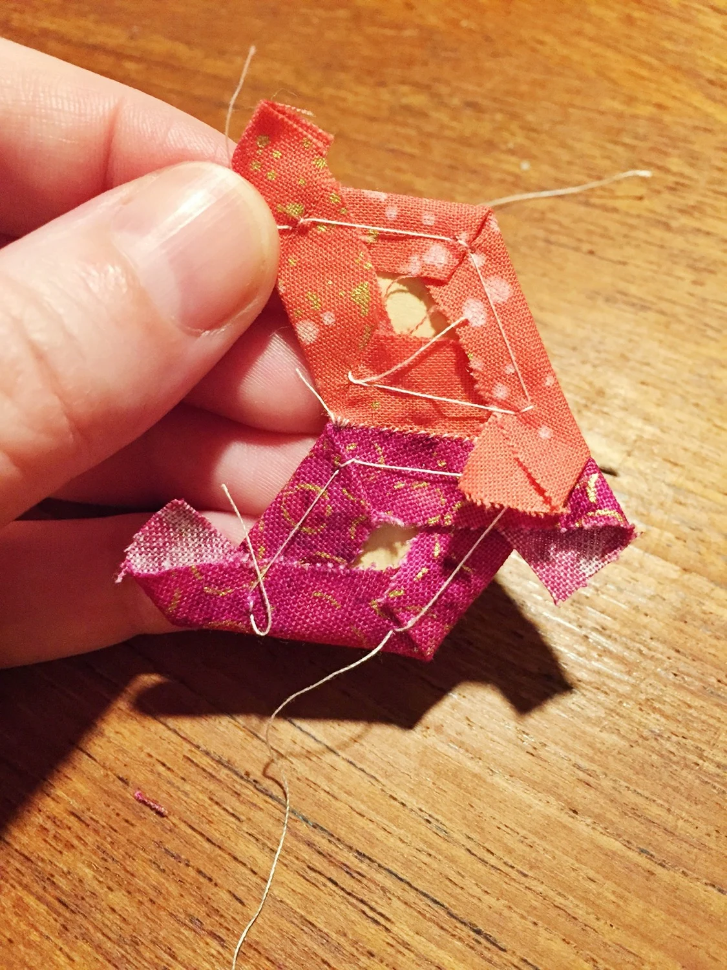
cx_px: 364
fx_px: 812
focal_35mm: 29
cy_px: 485
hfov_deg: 48.2
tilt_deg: -60.0
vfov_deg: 61.7
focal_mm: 4.15
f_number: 2.2
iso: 250
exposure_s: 1/17
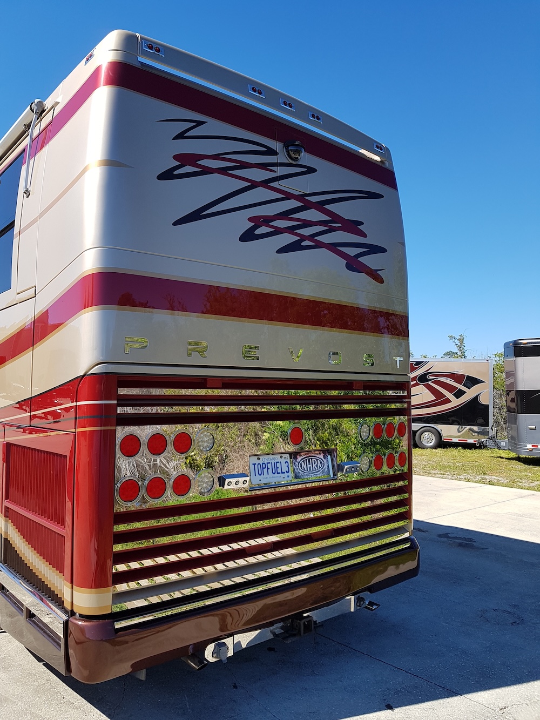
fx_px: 541
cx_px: 270
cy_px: 360
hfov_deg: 53.1
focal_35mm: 26
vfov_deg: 67.3
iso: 50
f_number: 1.7
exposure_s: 1/1460
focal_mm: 4.2
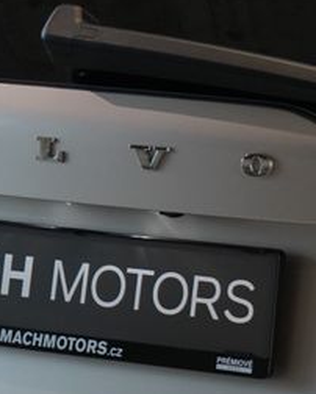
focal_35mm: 259
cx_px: 742
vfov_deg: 7.5
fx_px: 3024
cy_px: 149
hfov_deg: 5.8
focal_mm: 68
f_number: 5.6
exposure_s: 1/160
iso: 1600
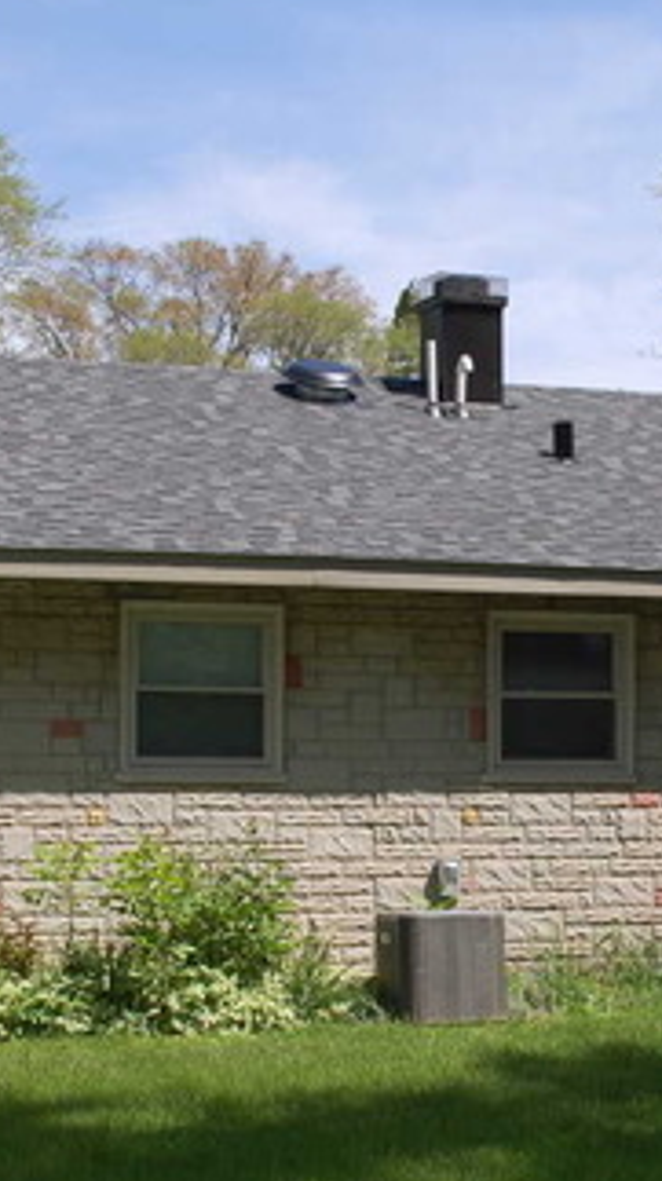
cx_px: 479
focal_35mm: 81
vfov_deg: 26.2
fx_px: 2535
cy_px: 698
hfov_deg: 14.8
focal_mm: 26
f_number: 9
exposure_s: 1/320
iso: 200
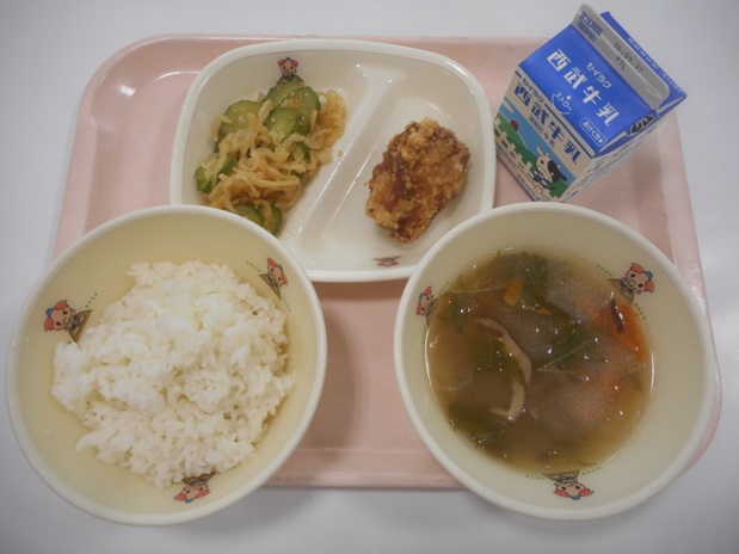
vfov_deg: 54.9
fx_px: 534
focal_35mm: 25
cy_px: 277
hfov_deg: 69.4
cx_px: 370
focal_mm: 4.5
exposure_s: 1/30
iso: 160
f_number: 3.7
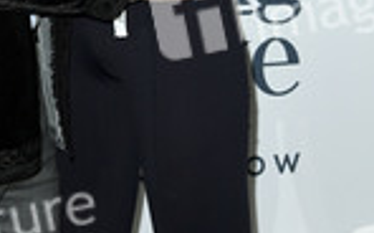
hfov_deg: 9.7
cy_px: -127
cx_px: 48
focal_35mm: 215
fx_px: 2188
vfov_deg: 6.0
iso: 640
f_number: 6.3
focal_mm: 78
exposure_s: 1/250
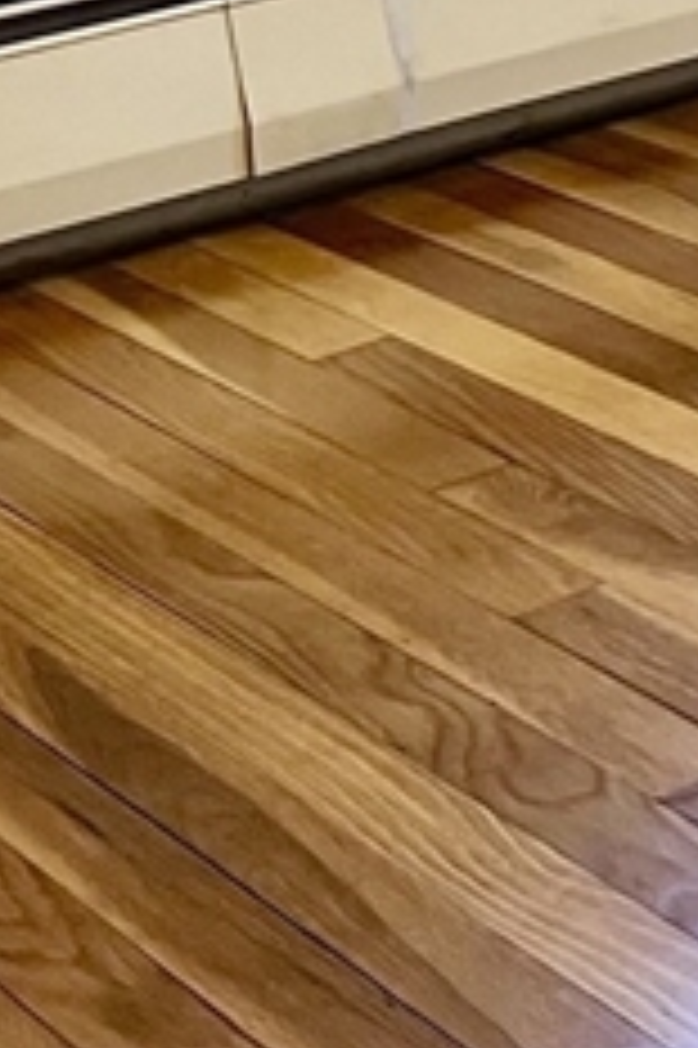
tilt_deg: -5.9
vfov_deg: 15.6
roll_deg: +2.1
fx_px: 3466
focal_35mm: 119
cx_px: 1918
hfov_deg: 9.6
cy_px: -616
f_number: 1.5
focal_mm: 5.7
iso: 100
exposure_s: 1/60
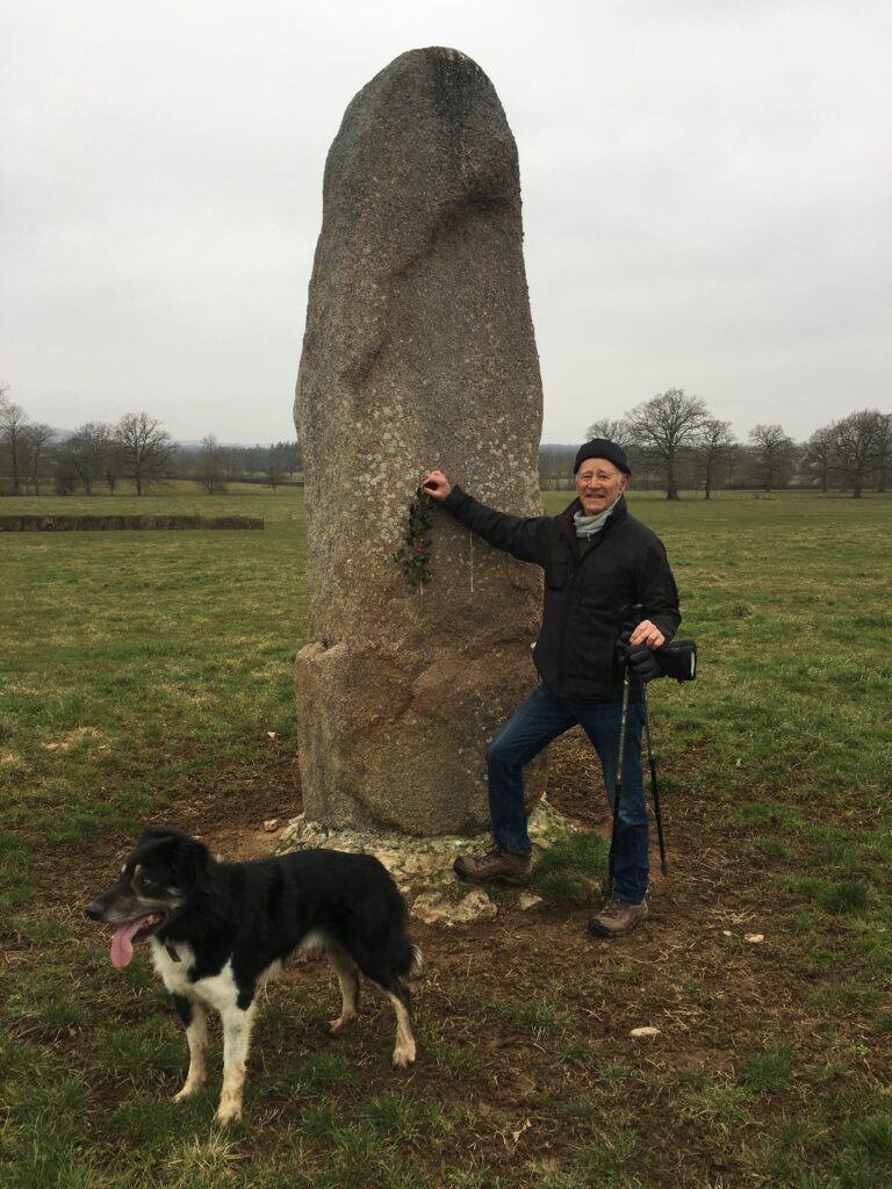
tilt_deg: -8.1
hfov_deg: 48.2
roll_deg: -1.3
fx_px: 996
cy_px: 594
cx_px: 446
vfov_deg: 61.7
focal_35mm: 29
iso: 25
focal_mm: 4.15
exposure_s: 1/323
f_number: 2.2
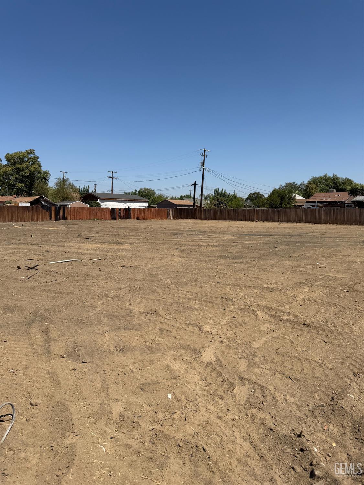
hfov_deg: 56.8
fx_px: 336
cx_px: 182
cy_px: 242
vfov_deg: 71.6
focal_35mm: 24
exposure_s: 1/7353
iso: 80
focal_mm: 6.76
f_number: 1.78
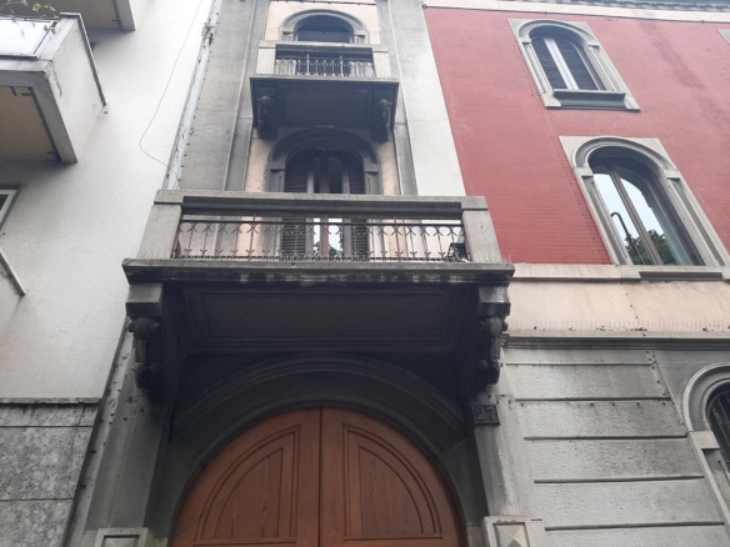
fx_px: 569
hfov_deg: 65.3
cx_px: 365
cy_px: 274
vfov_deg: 51.4
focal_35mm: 27
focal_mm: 3.93
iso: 40
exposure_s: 1/121
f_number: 1.7
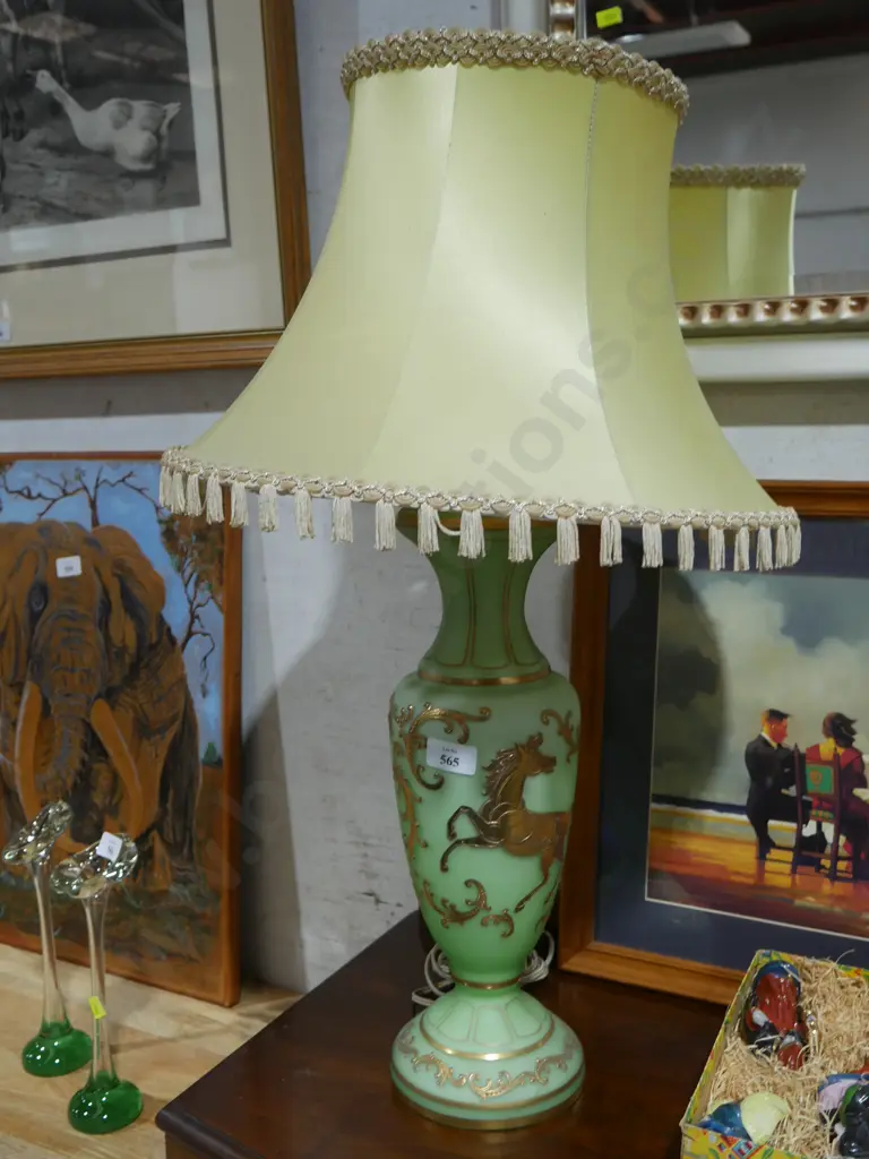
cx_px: 434
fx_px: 1205
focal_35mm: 36
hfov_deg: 39.7
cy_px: 580
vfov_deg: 51.4
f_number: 4.5
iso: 500
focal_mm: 18
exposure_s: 1/60
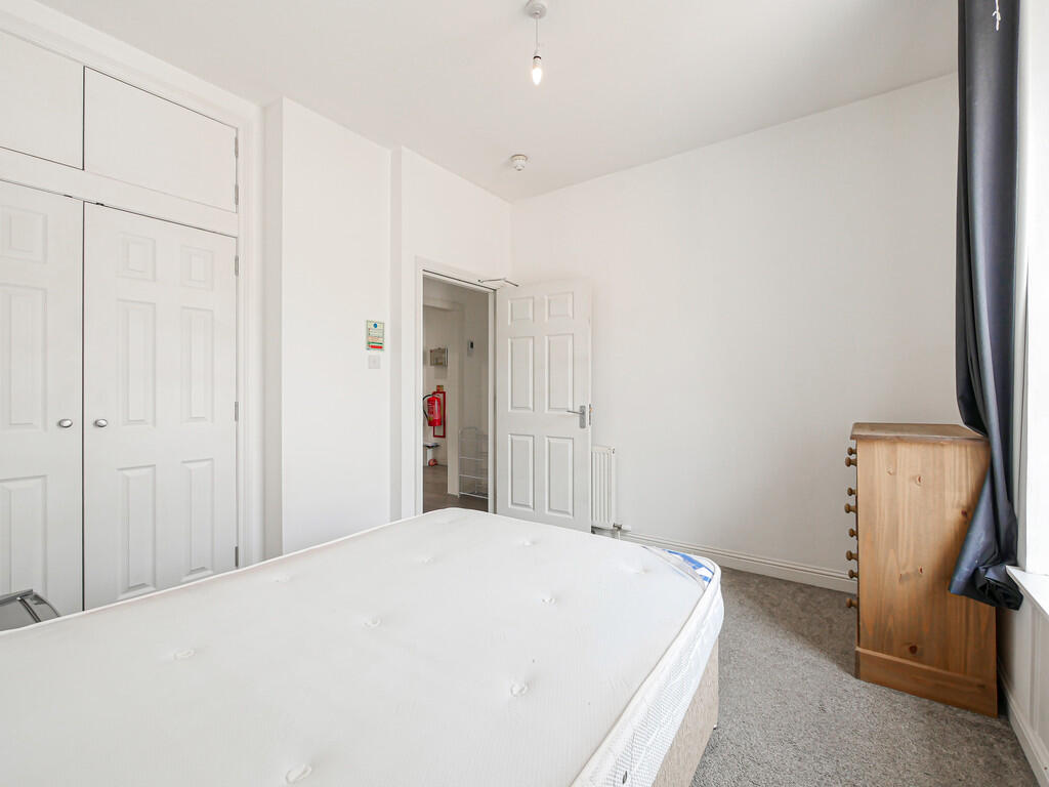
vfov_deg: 85.7
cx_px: 524
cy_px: 394
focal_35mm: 14
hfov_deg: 102.1
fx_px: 424
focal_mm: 7
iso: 320
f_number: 4
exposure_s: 1/60
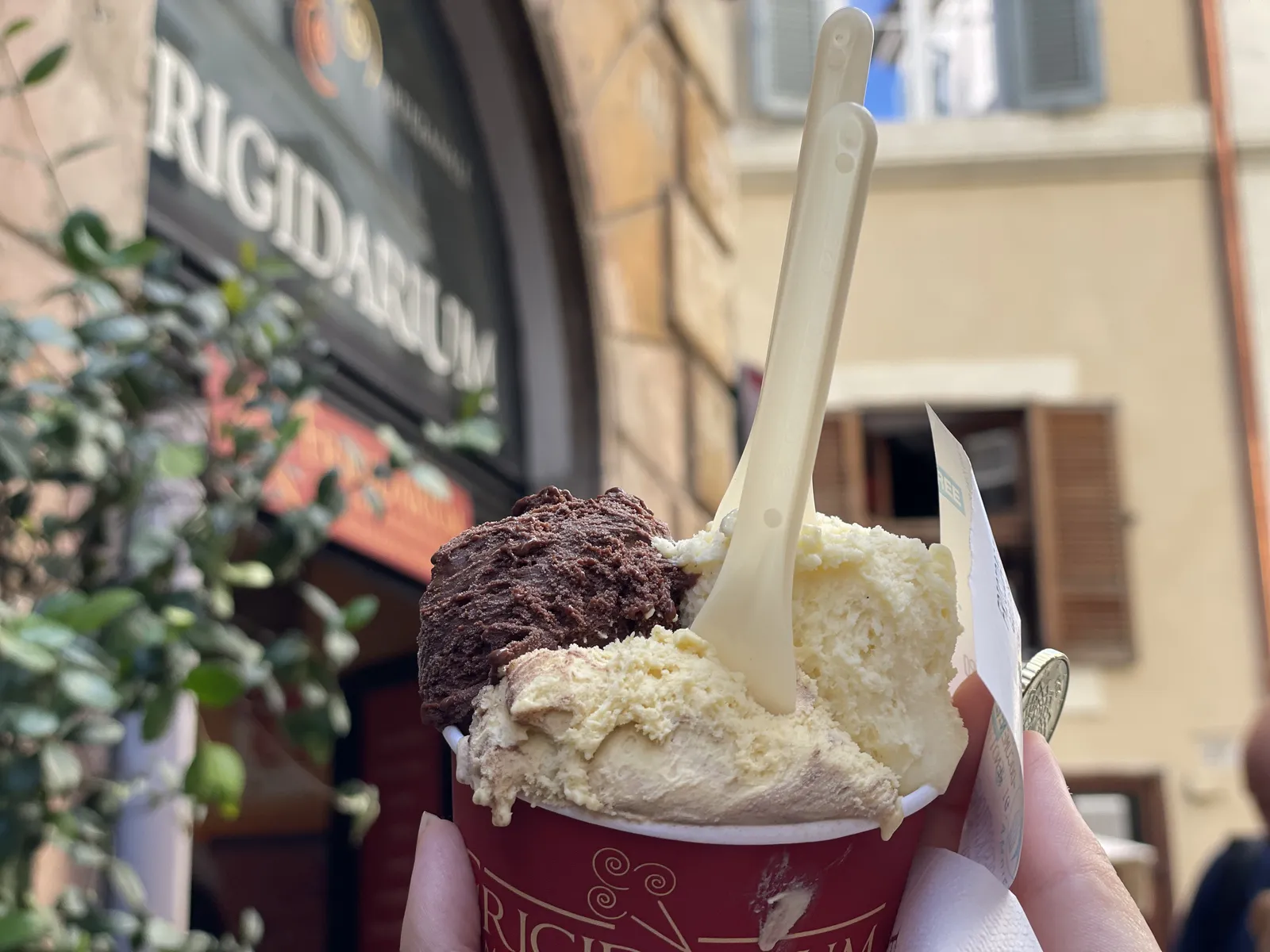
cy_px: 476
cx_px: 635
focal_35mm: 52
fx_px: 1908
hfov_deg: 36.8
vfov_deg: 28.0
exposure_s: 1/122
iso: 25
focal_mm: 6
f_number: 2
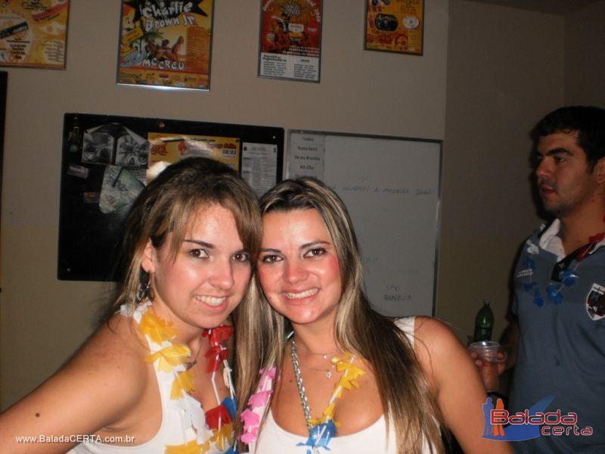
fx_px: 629
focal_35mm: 36
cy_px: 227
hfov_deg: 51.4
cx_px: 302
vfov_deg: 39.7
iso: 125
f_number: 3.1
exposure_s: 1/30
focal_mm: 6.3
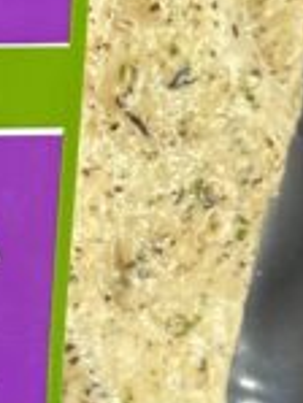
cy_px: 281
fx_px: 1923
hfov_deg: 8.7
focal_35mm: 165
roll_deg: +0.6
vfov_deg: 11.9
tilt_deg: -10.0
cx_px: -192
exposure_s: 1/120
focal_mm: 6.86
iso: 200
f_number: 1.78
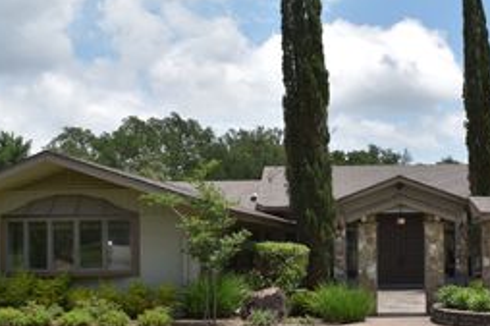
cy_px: 221
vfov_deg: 22.9
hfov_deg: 33.3
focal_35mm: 59
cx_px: 365
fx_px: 803
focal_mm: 20
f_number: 11
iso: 100
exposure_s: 1/200
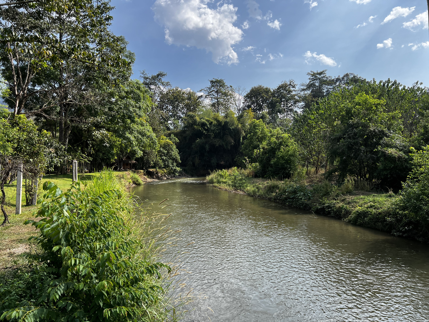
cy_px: 161
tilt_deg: +0.1
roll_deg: +1.2
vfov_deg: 53.1
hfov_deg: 67.3
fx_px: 322
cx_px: 214
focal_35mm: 26
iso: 50
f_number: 1.5
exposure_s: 1/2353
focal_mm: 5.7
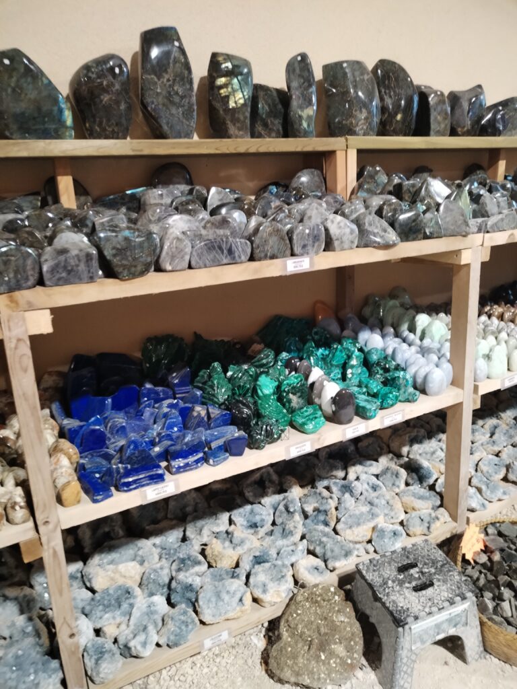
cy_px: 344
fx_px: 518
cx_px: 258
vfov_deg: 67.3
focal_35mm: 26
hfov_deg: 53.1
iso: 753
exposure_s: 1/25
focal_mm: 4.75
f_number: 1.8
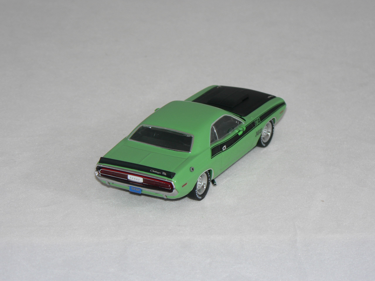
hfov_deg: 12.3
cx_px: 188
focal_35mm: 161
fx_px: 1744
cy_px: 140
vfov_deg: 9.2
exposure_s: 1/60
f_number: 3.3
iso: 80
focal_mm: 26.8
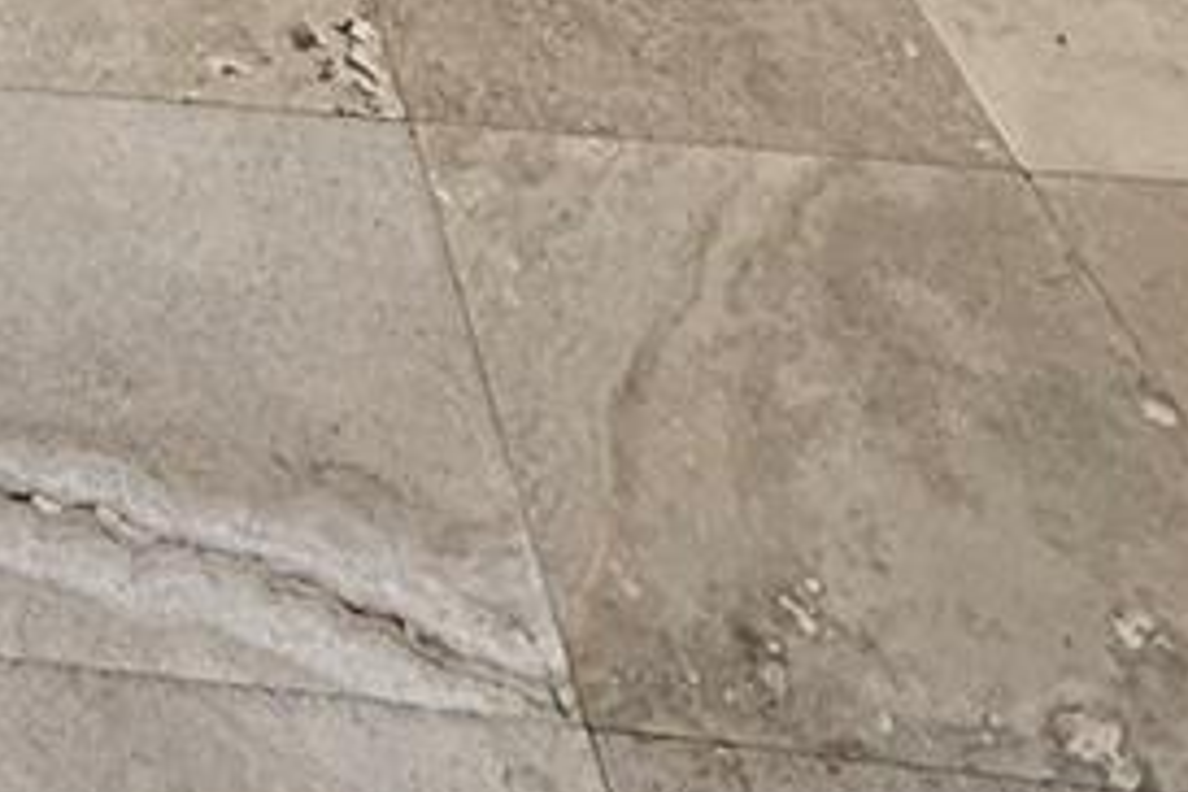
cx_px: -348
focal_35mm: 64
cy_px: -1266
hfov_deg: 26.7
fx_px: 2112
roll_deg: +0.6
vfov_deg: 13.3
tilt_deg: -6.2
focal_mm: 2.22
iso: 500
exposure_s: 1/120
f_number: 2.2
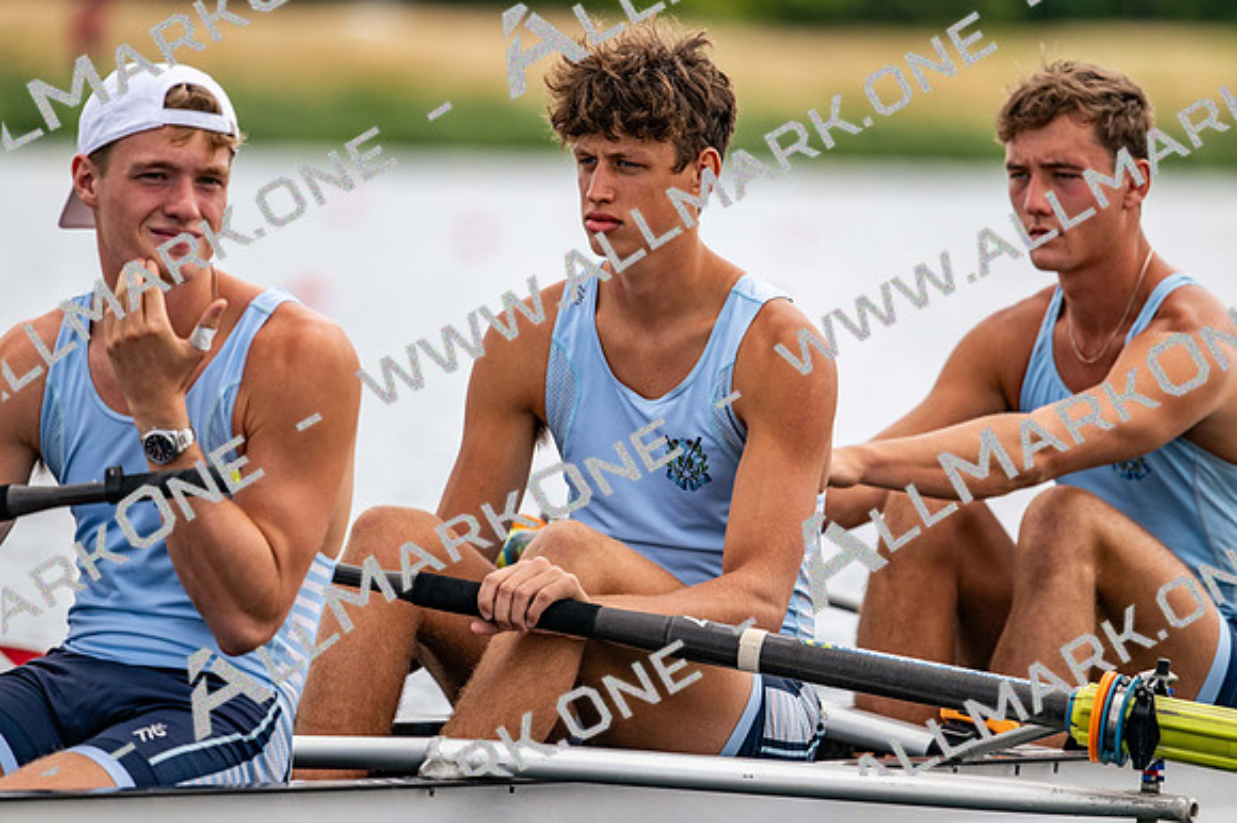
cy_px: 412
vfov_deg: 3.4
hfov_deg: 5.2
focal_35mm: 400
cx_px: 618
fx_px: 13739
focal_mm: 400
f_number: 4.5
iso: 320
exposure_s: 1/2500
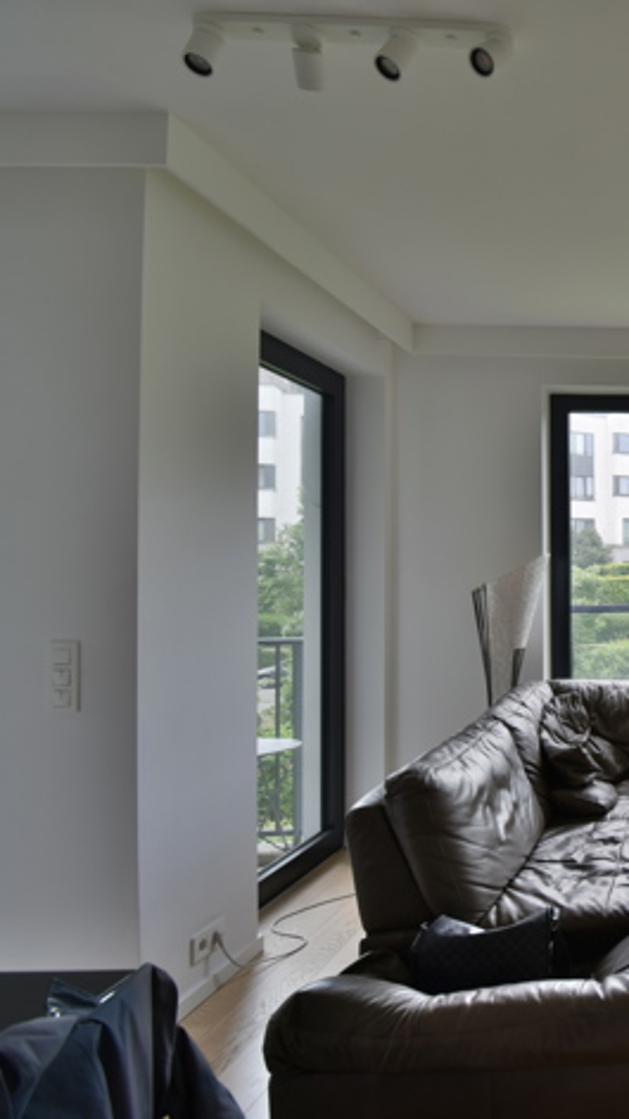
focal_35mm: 24
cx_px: 783
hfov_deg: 35.5
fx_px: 711
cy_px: 558
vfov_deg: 76.3
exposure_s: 1/40
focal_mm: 10
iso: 100
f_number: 4.5
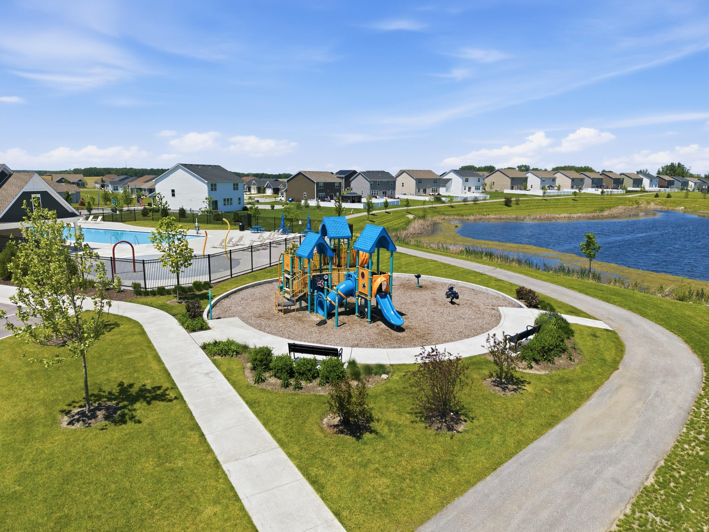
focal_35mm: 24
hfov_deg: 71.6
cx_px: 354
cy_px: 266
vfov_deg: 56.8
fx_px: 492
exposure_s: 1/6400
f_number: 1.8
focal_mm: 8.7
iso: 160
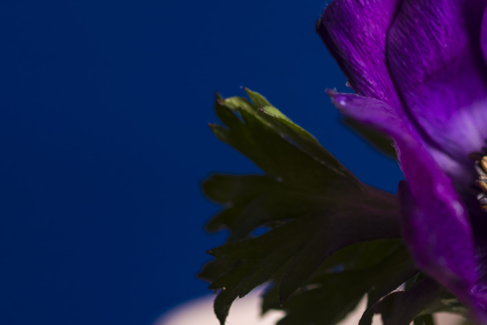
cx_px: 566
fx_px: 3830
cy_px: 266
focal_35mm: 283
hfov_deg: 7.2
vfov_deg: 4.9
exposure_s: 1/80
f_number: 5.6
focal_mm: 105
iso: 100
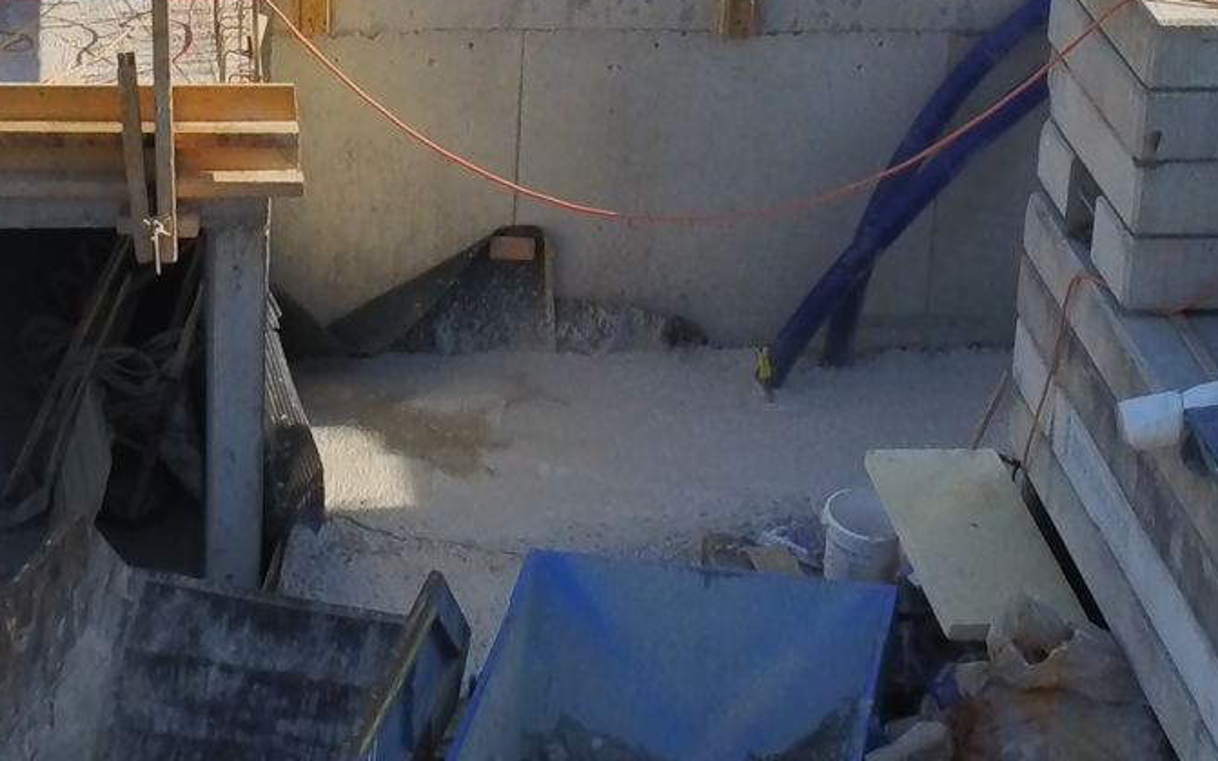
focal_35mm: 93
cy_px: -401
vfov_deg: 13.2
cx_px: 329
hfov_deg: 22.2
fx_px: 3086
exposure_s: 1/522
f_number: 2.4
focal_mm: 4
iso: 100
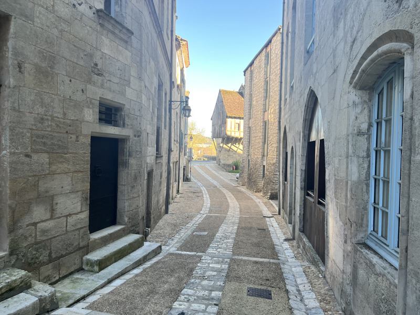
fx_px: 315
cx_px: 210
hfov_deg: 67.3
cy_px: 158
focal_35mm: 26
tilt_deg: -1.3
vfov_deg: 53.1
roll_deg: -2.2
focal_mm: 5.1
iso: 40
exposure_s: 1/158
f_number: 1.6
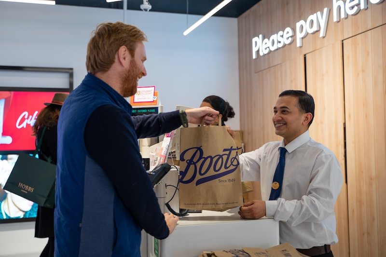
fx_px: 439
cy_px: 128
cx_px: 193
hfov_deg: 47.4
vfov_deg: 32.6
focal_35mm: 41
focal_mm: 41
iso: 160
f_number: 2.8
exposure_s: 1/50
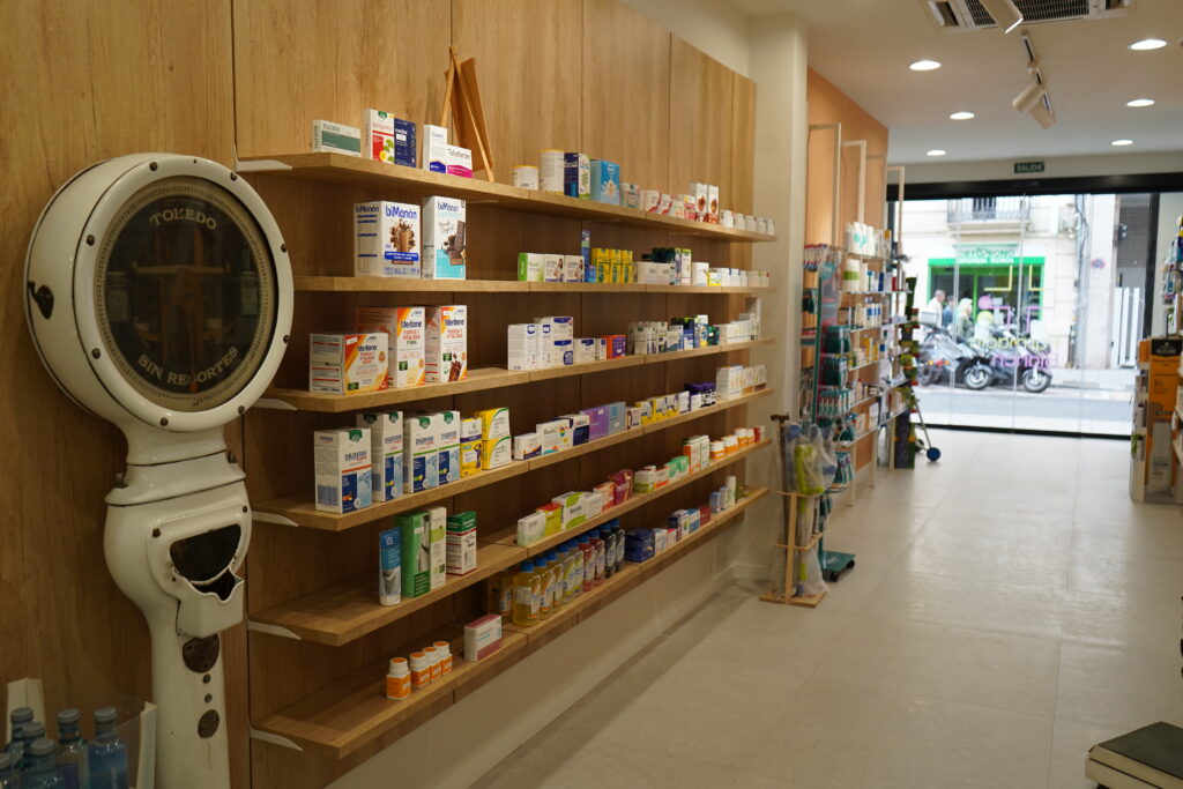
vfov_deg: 43.6
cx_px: 592
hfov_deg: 61.9
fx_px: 986
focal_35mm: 30
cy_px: 394
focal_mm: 30
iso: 320
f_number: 4
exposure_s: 1/160
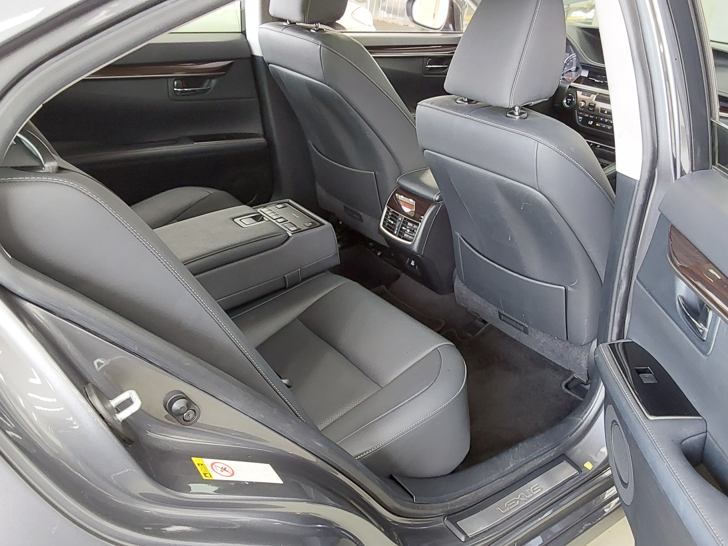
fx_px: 652
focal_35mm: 31
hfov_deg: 58.2
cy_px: 292
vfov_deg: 45.4
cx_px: 401
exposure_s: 1/60
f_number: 1.9
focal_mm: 2.91
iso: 400
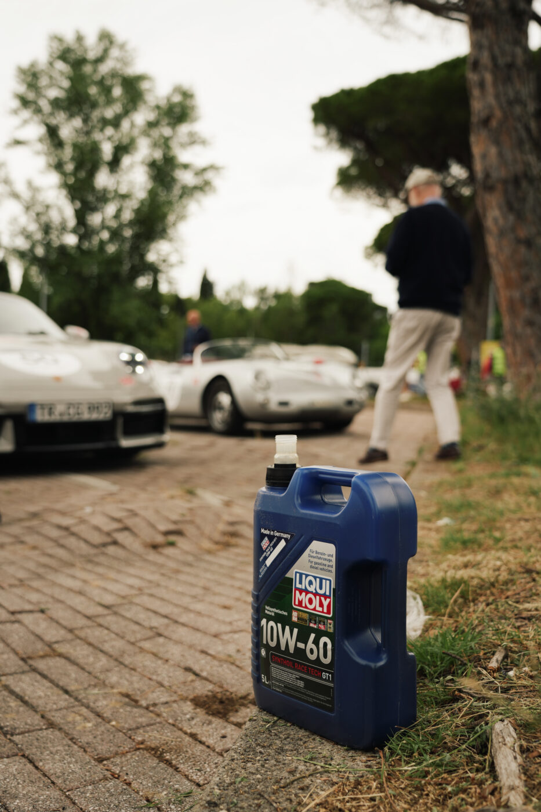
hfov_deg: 33.4
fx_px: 902
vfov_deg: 48.5
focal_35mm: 40
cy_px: 406
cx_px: 270
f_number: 4
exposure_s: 1/160
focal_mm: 40
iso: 100
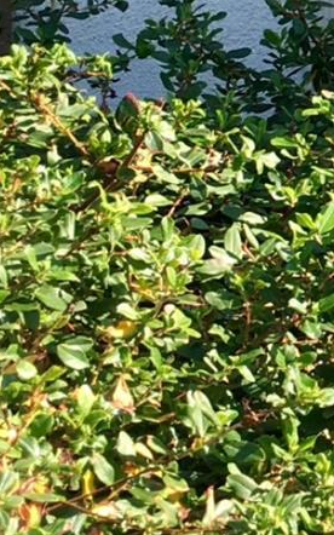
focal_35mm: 139
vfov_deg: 14.9
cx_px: 846
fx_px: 2026
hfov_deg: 8.5
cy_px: 67
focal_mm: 4.15
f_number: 2.2
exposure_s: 1/413
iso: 25
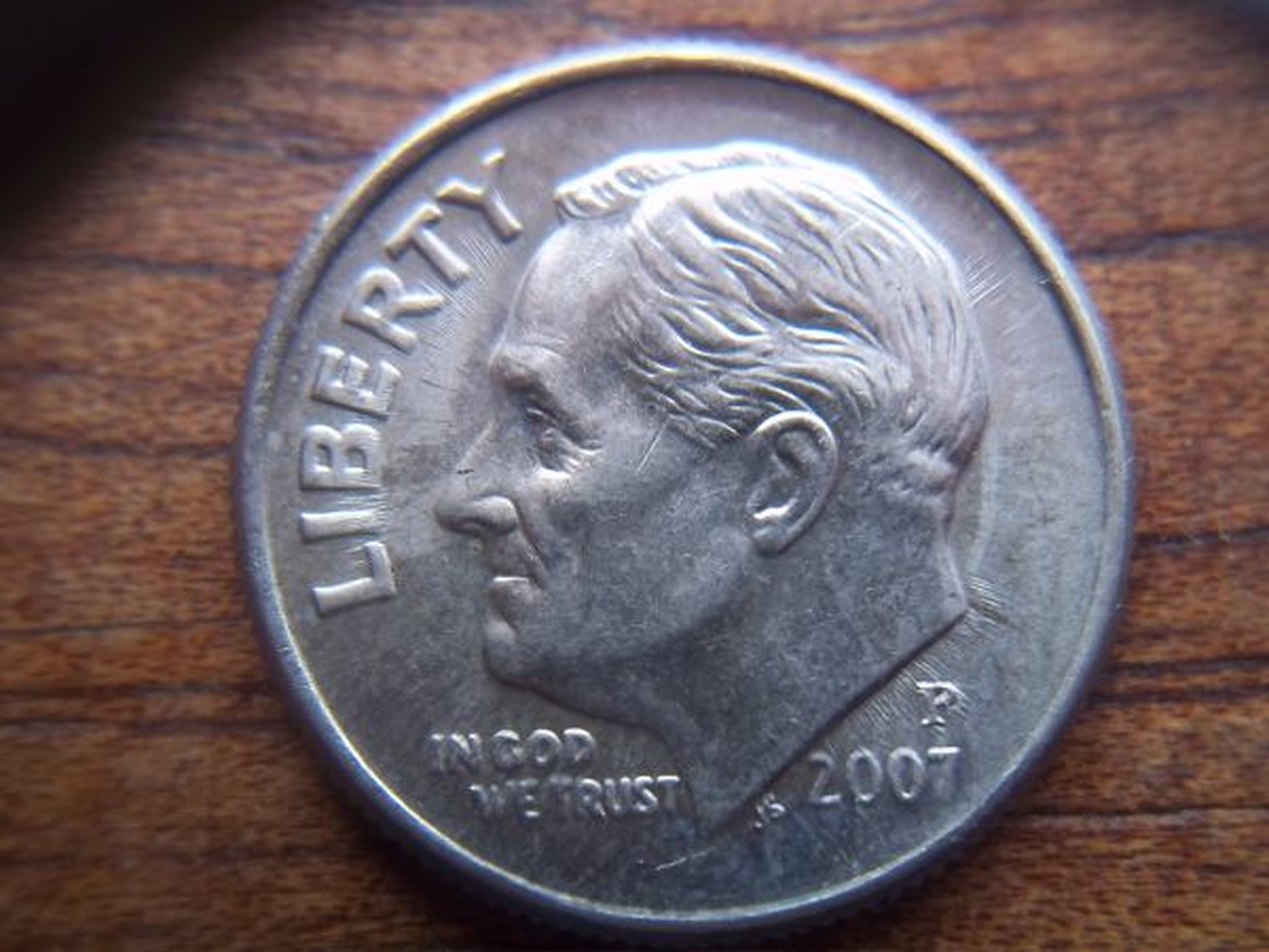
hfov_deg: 51.4
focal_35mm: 36
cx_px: 634
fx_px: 1320
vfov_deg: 39.7
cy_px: 476
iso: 80
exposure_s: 1/80
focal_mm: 6.5
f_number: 3.1
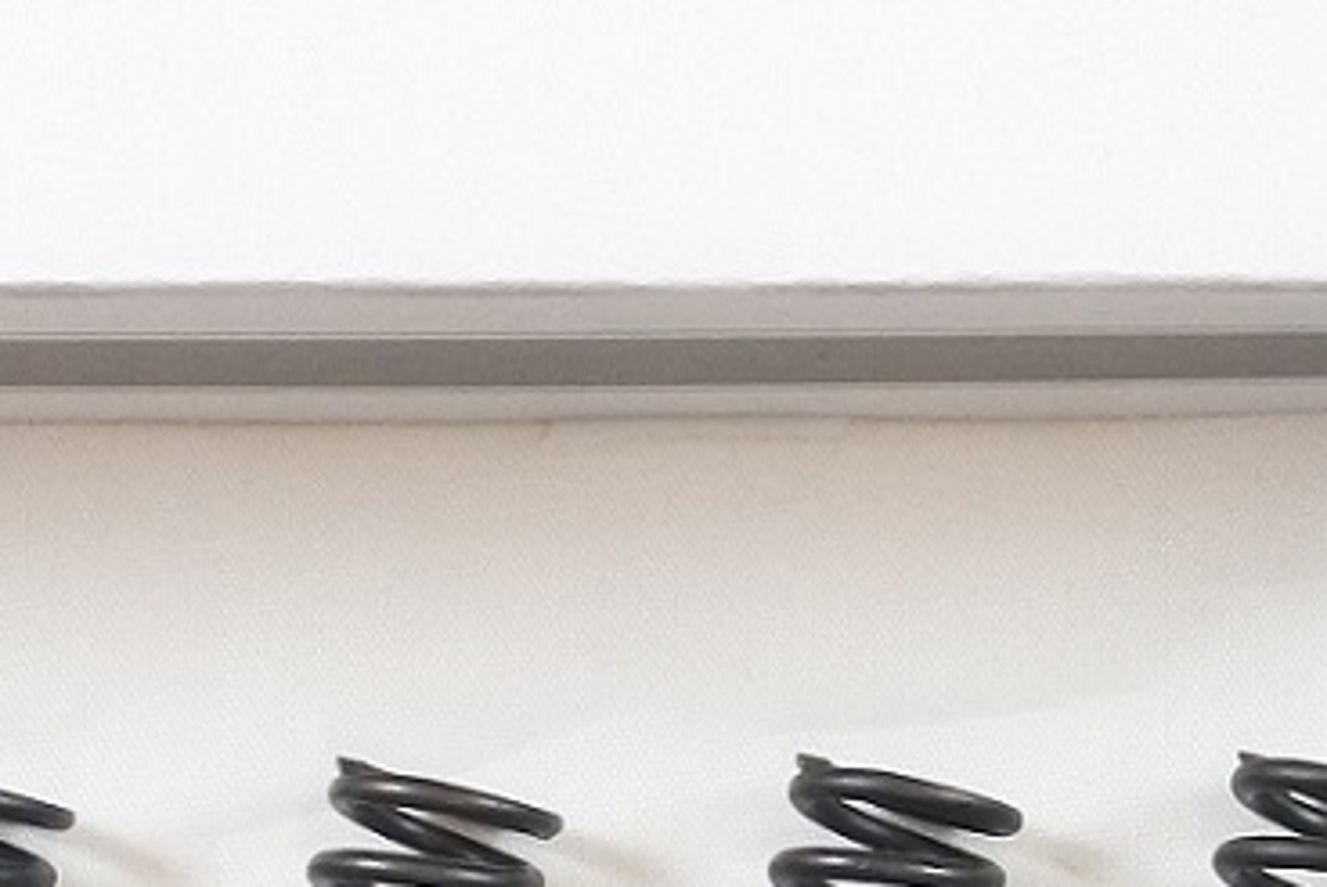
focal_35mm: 142
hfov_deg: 13.5
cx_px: 2030
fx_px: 5238
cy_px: -352
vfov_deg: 9.5
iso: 720
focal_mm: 11.4
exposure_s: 1/125
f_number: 3.8
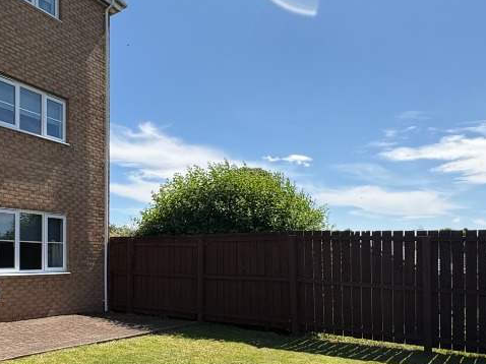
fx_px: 421
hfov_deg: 59.4
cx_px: 191
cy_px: 257
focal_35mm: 30
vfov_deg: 45.7
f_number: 2.2
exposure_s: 1/2028
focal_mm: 2.22
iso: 50
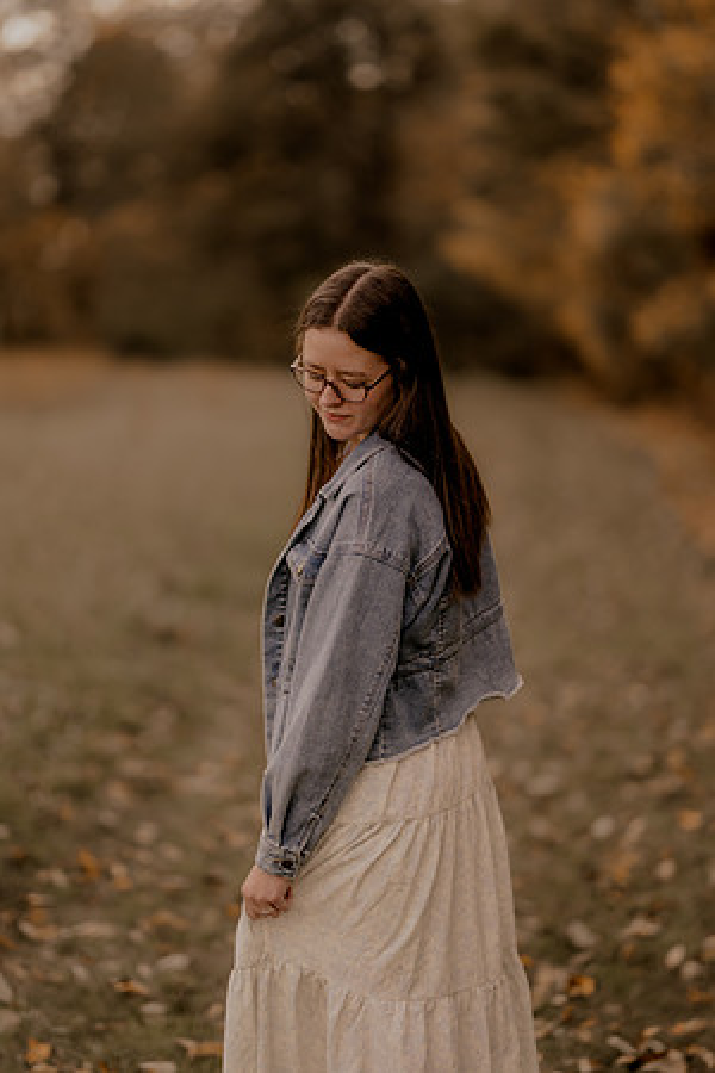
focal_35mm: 85
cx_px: 358
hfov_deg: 16.1
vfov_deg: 23.9
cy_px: 536
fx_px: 2532
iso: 200
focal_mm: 85
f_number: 1.4
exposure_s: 1/2500
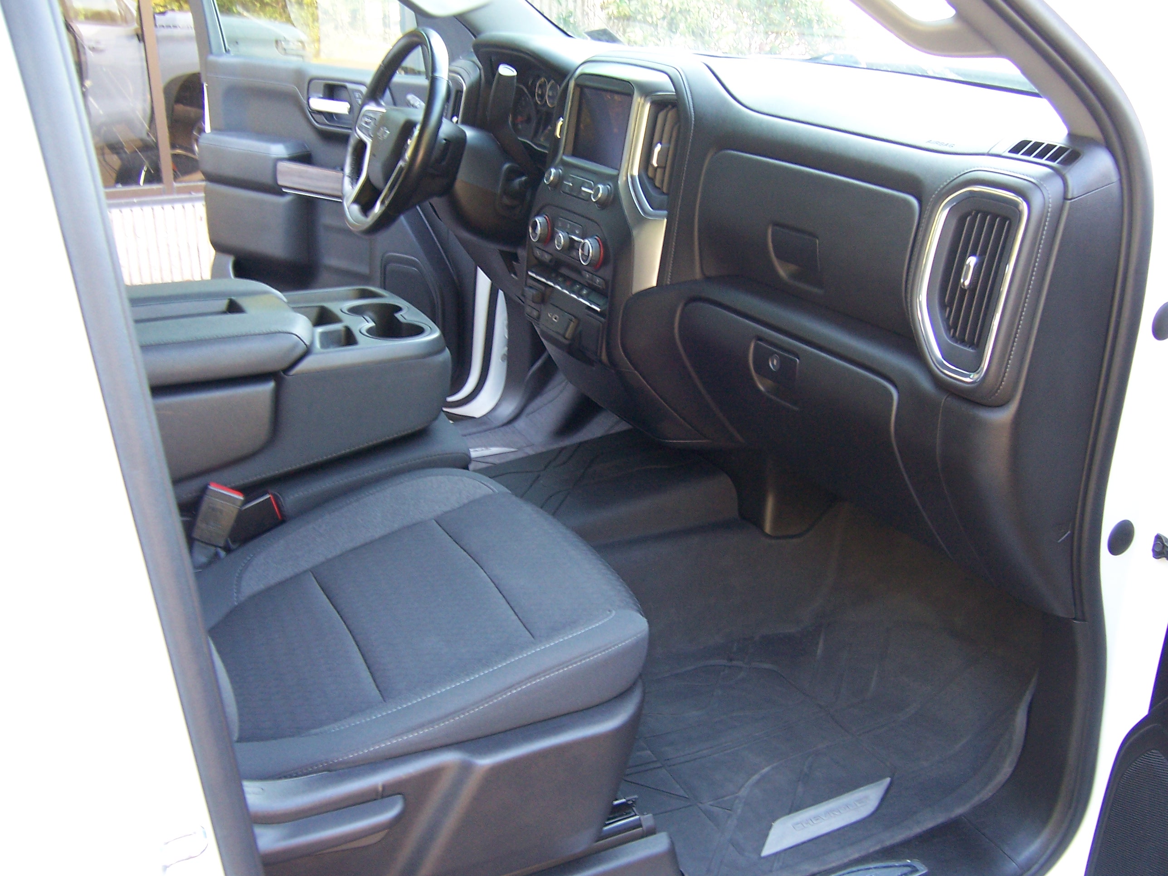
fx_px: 1113
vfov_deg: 42.9
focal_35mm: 33
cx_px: 584
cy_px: 438
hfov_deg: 55.4
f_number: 3.4
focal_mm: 5.5
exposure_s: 1/15
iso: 140
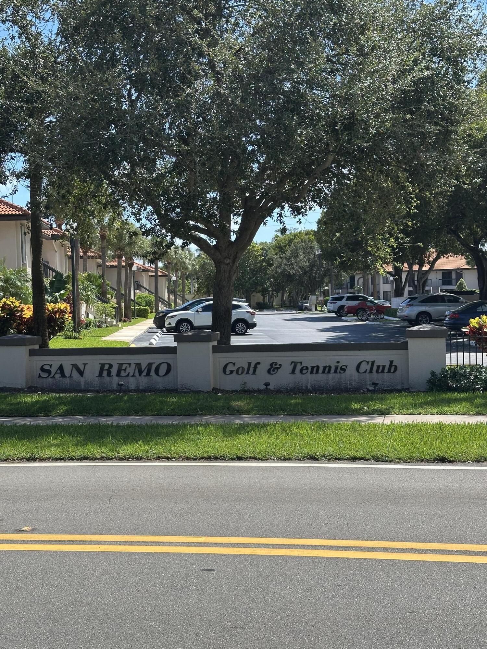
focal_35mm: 48
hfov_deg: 30.3
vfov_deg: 39.7
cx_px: 244
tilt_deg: -1.3
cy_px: 324
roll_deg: +1.6
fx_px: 900
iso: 64
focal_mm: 6.86
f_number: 1.78
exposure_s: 1/2410
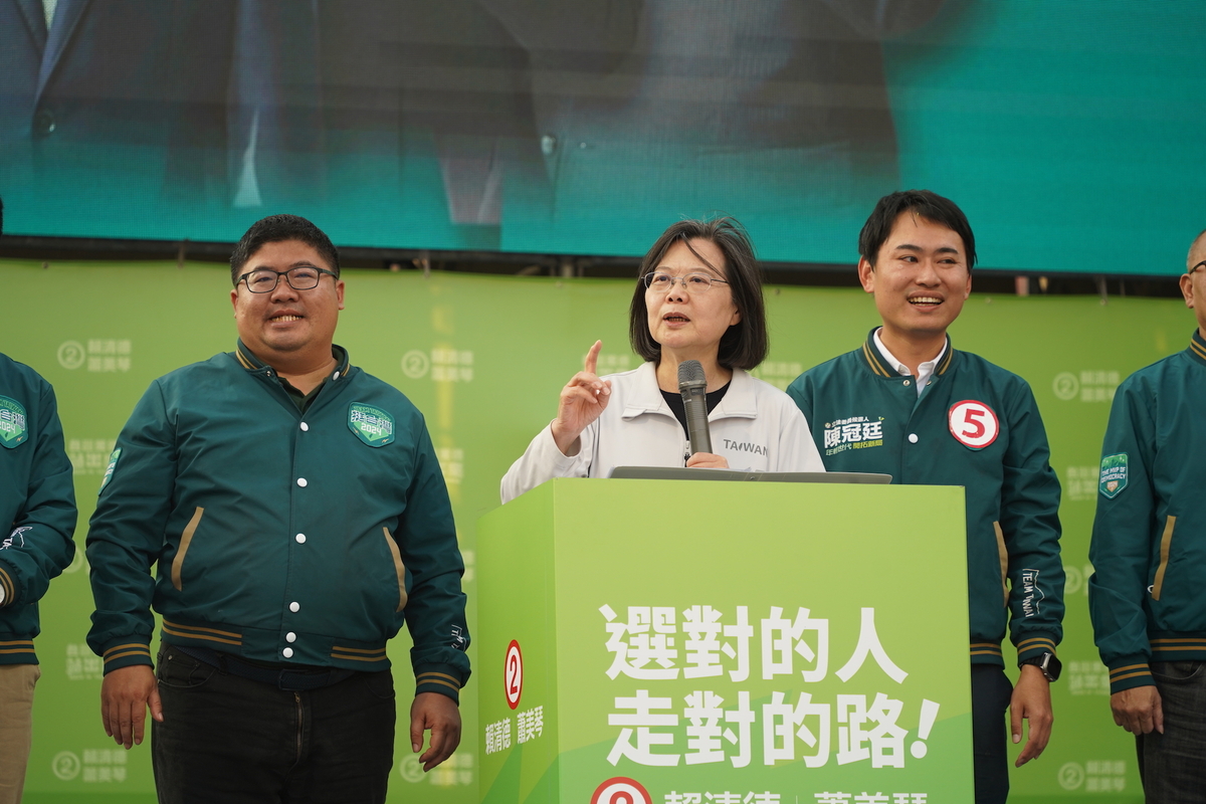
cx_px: 603
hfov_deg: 14.6
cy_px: 402
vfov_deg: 9.7
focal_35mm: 141
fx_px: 4723
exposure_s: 1/250
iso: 250
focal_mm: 141
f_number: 5
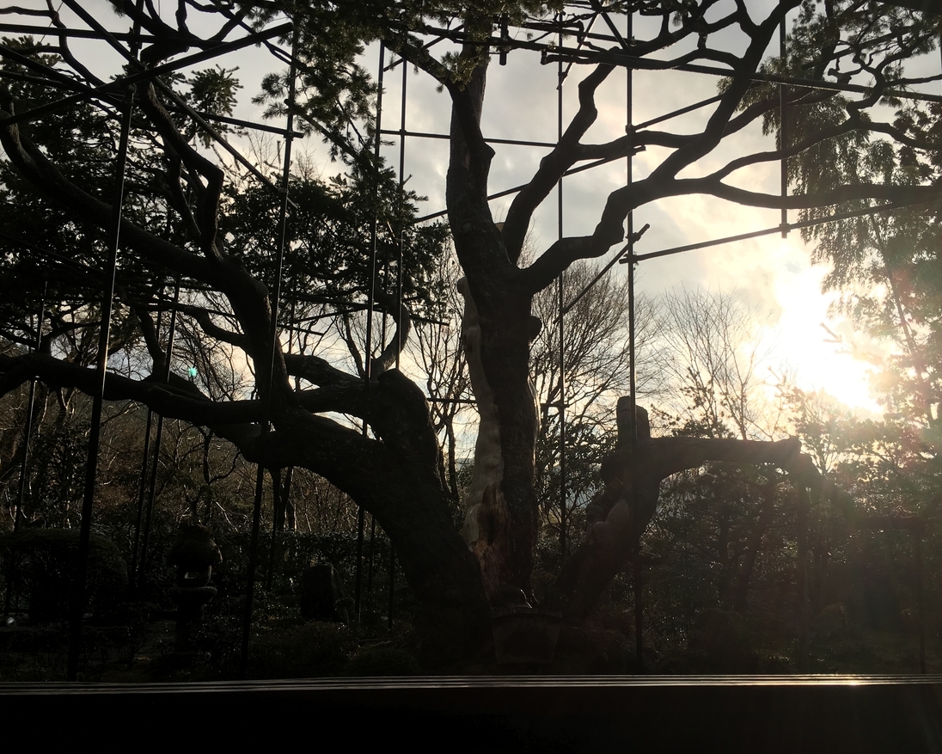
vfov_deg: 47.1
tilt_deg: +7.8
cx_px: 510
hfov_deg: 57.1
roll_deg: -1.4
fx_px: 864
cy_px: 378
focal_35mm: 31
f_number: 2.2
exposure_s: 1/793
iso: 25
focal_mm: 4.15
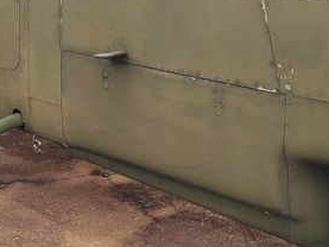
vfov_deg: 19.2
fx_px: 713
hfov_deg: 25.7
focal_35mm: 75
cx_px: 89
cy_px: 7
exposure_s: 1/251
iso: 40
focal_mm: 5.4
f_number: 1.8
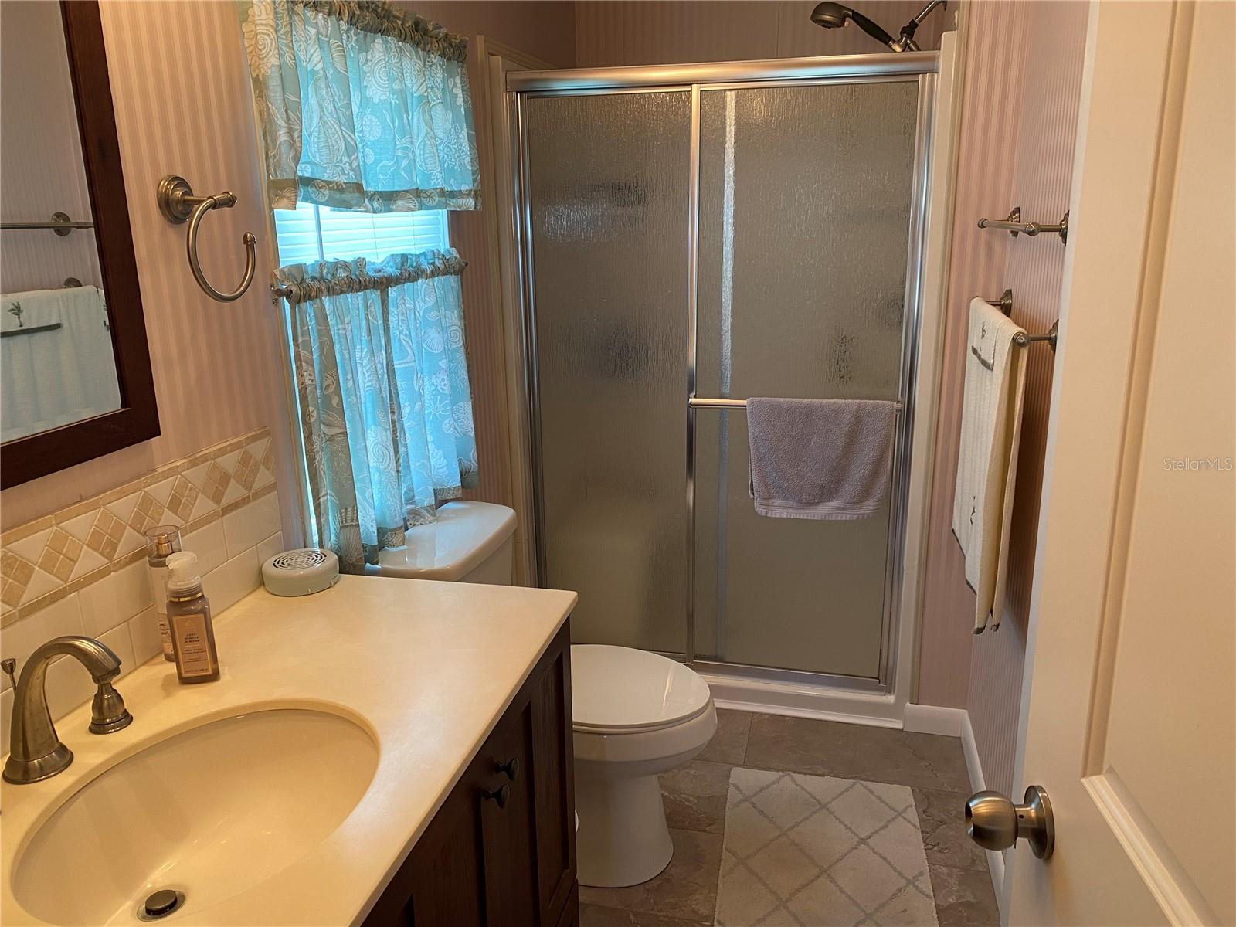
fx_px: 928
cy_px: 464
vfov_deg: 53.1
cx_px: 618
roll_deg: +0.7
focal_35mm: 26
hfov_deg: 67.3
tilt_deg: -15.8
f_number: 1.8
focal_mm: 4.25
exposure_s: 1/60
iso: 80
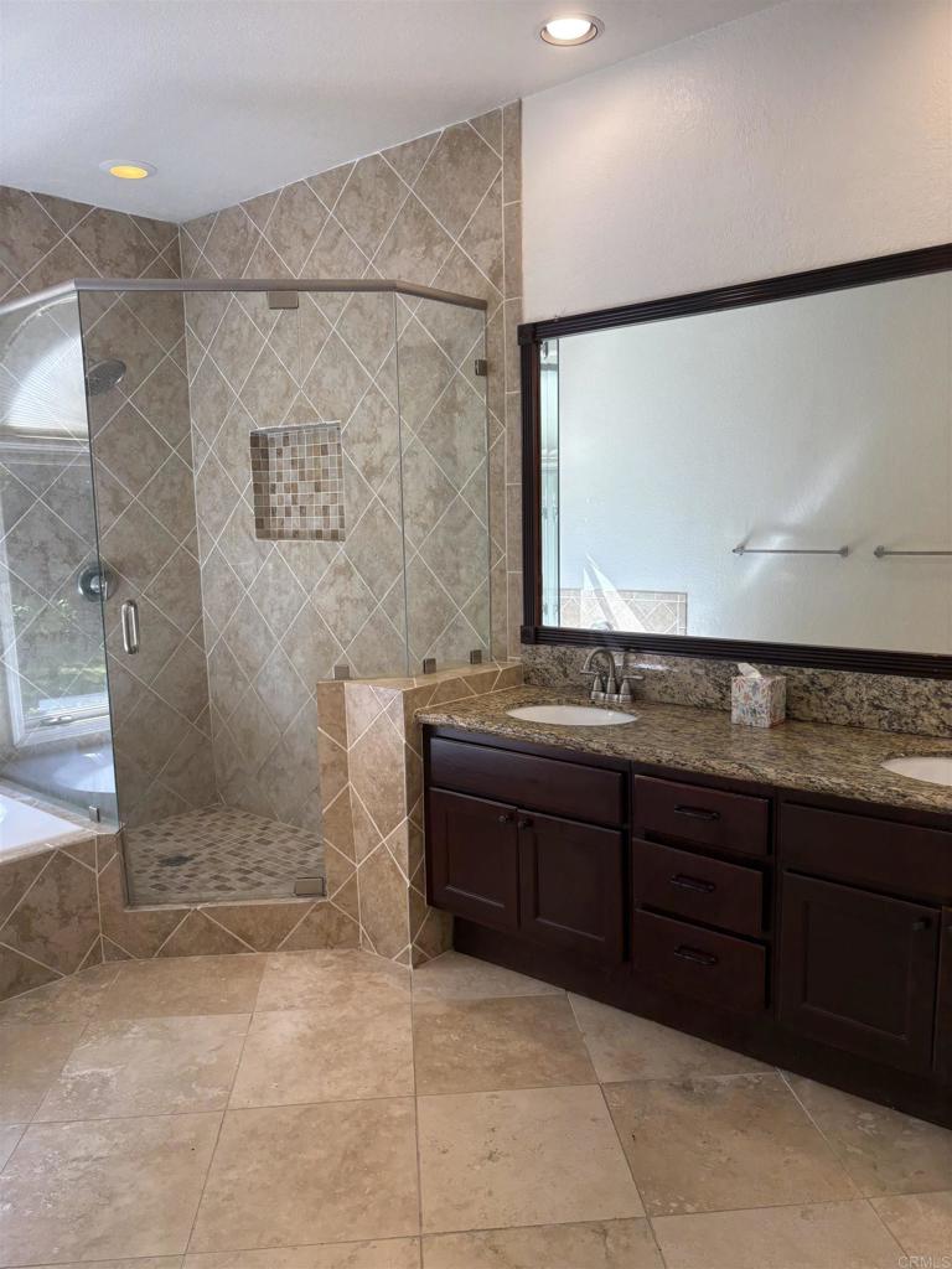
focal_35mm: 26
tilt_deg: -7.8
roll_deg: +2.0
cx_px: 476
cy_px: 634
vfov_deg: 67.3
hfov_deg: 53.1
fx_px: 953
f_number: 1.6
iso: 40
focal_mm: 5.96
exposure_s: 1/191
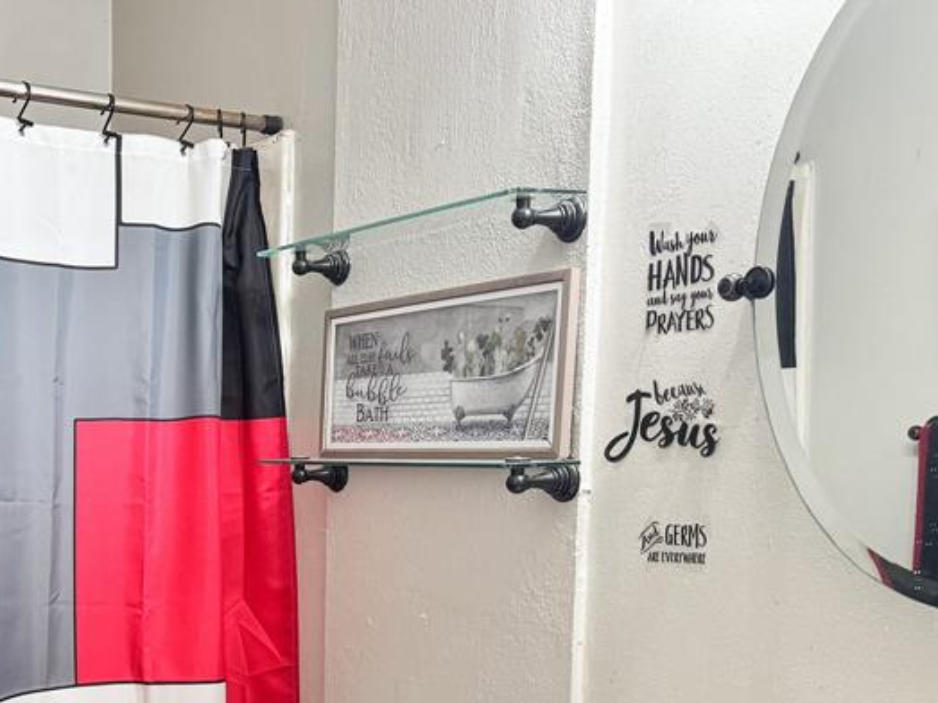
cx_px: 151
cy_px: 588
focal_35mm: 47
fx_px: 1273
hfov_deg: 38.5
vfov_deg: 29.9
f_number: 1.8
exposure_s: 1/60
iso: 250
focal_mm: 6.76
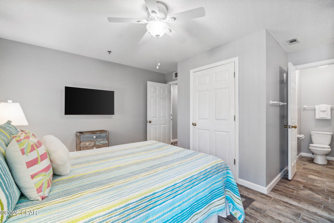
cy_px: 112
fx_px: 139
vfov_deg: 77.3
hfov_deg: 100.4
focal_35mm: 15
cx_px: 167
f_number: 9
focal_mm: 10
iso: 400
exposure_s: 1/6
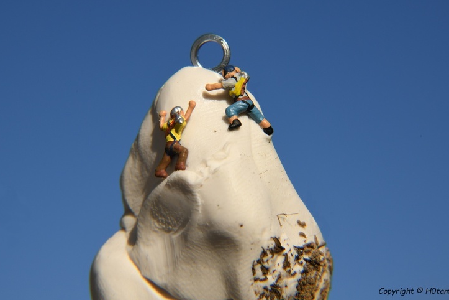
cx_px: 217
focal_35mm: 57
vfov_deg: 23.8
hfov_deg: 35.1
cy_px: 141
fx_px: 711
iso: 500
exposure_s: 1/400
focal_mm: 52
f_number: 22
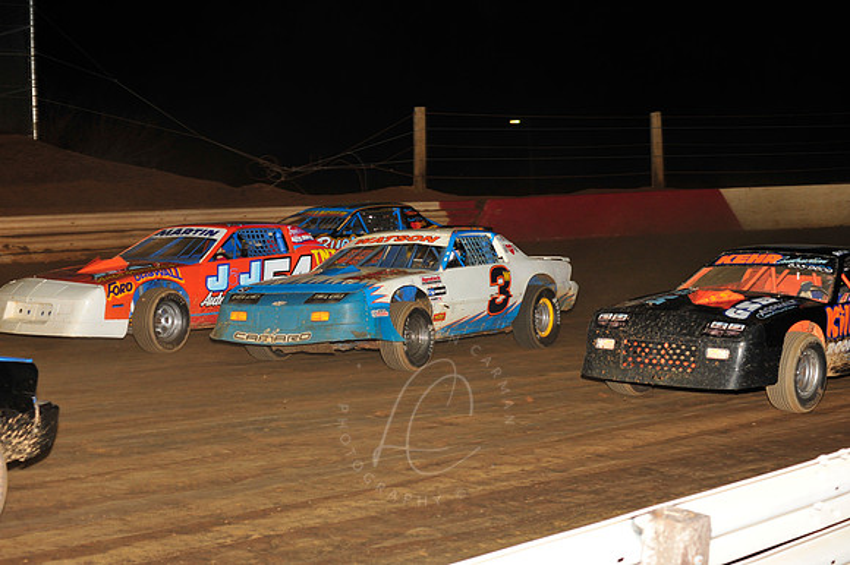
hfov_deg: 25.4
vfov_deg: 17.0
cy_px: 282
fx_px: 1888
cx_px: 425
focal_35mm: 80
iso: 800
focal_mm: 80
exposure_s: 1/250
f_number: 6.3
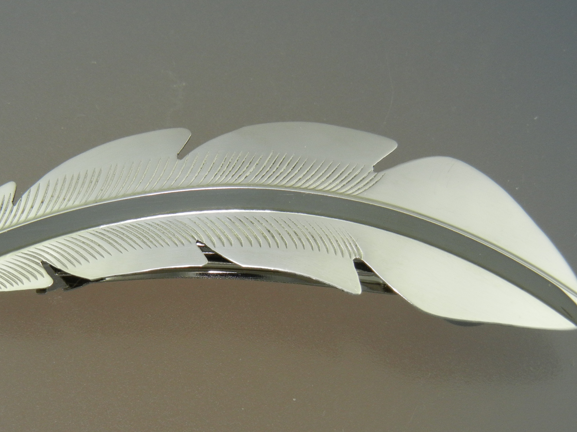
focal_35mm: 92
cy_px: 277
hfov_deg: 21.3
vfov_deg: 16.0
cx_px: 218
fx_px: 1533
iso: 200
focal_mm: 12.2
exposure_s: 1/30
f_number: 4.1
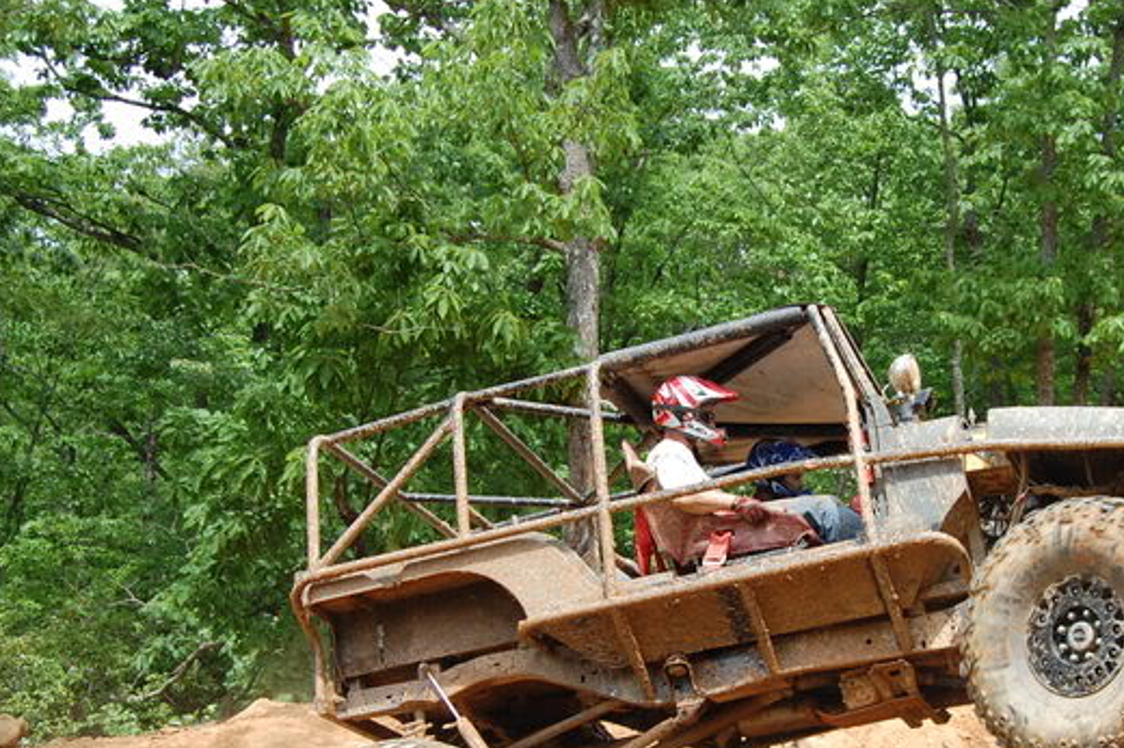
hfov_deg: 33.2
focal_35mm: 60
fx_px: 1872
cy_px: 534
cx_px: 718
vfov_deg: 22.4
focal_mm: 26
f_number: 7.1
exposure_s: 1/200
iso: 200
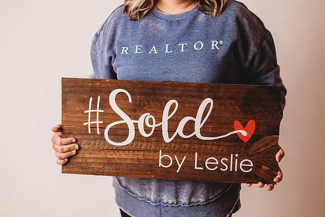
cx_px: 162
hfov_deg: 23.9
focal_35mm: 85
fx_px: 768
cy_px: 108
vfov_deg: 16.1
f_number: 2.5
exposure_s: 1/160
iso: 100
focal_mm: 85
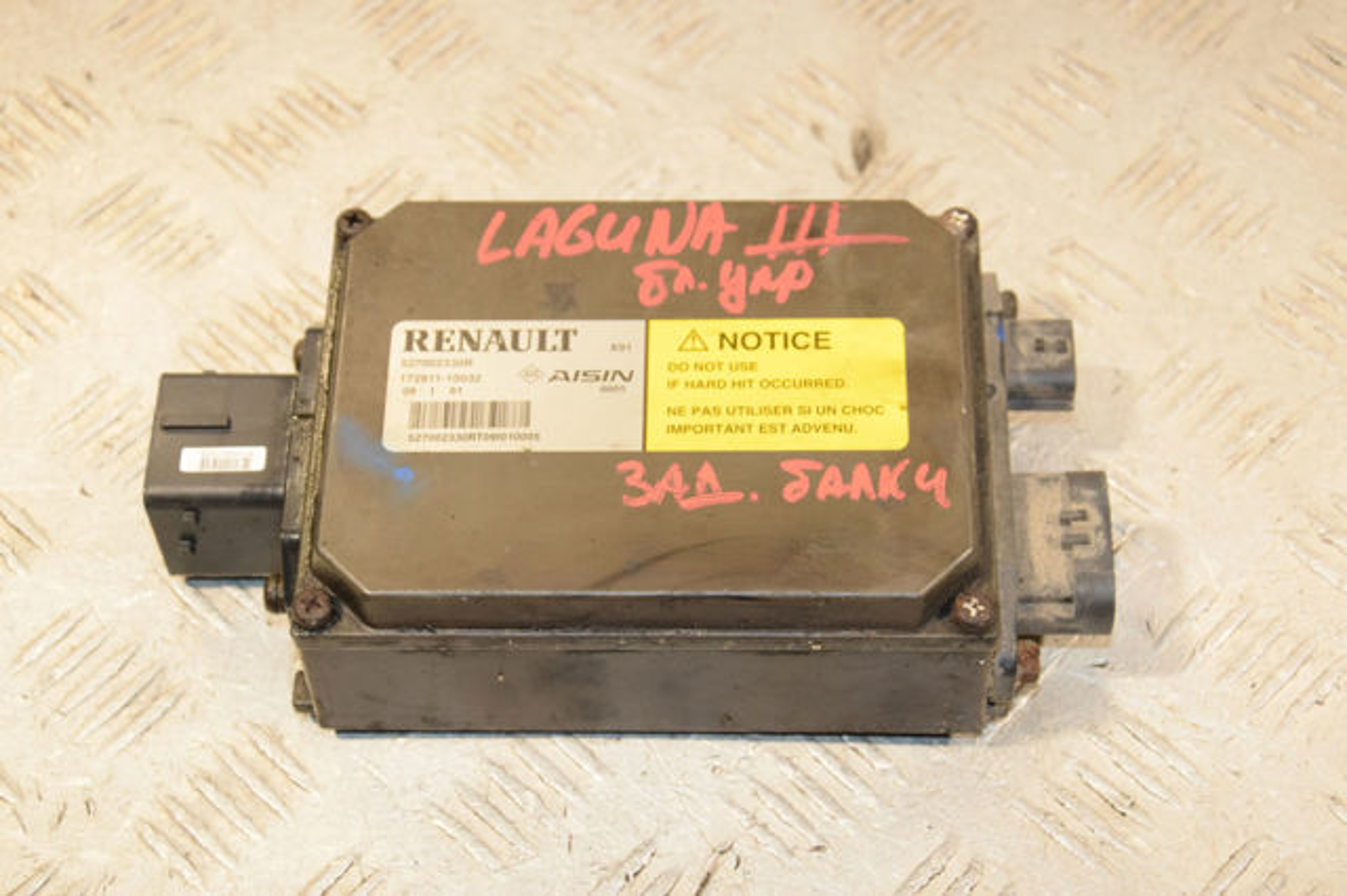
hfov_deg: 27.0
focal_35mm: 75
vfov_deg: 18.2
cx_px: 674
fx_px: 2805
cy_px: 448
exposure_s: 1/200
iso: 800
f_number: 6.3
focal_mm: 50
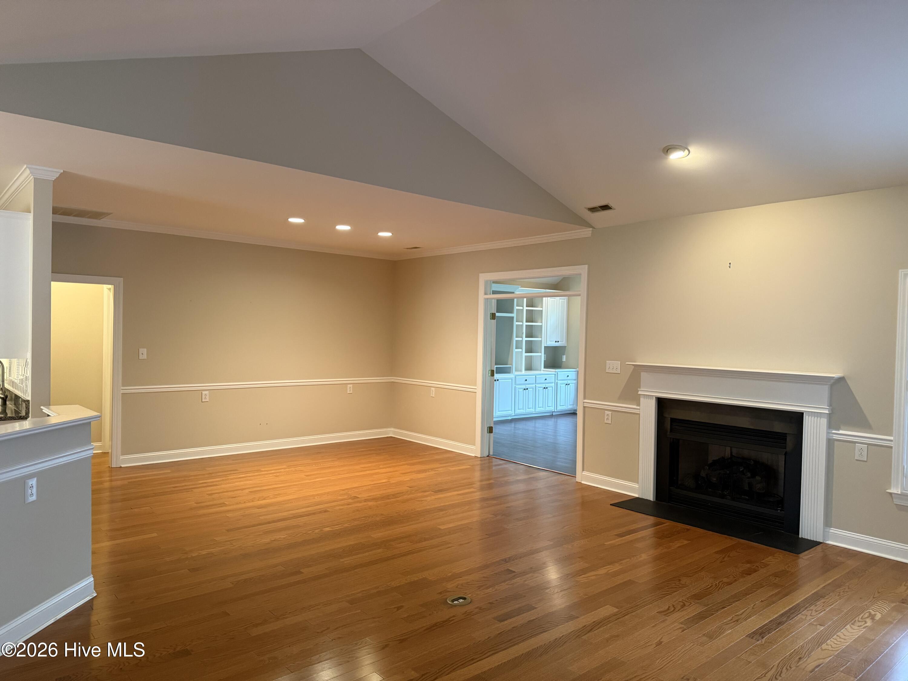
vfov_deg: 56.8
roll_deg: -1.3
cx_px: 454
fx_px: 630
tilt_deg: -0.3
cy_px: 340
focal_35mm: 24
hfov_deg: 71.6
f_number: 1.78
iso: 400
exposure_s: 1/60
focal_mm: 6.76
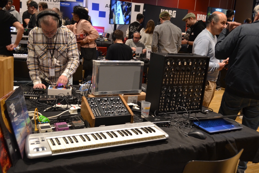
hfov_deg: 53.1
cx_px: 130
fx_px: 259
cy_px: 86
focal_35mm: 36
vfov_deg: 36.9
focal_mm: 24
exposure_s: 1/15
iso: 720
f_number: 4
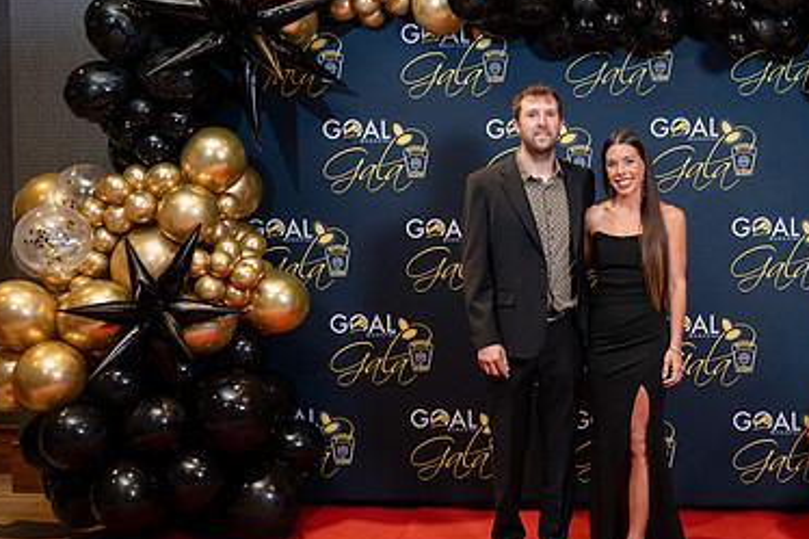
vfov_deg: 28.6
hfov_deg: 40.9
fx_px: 1056
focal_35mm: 47
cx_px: 595
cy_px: 246
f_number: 2.8
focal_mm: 29.5
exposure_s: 1/160
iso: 1000
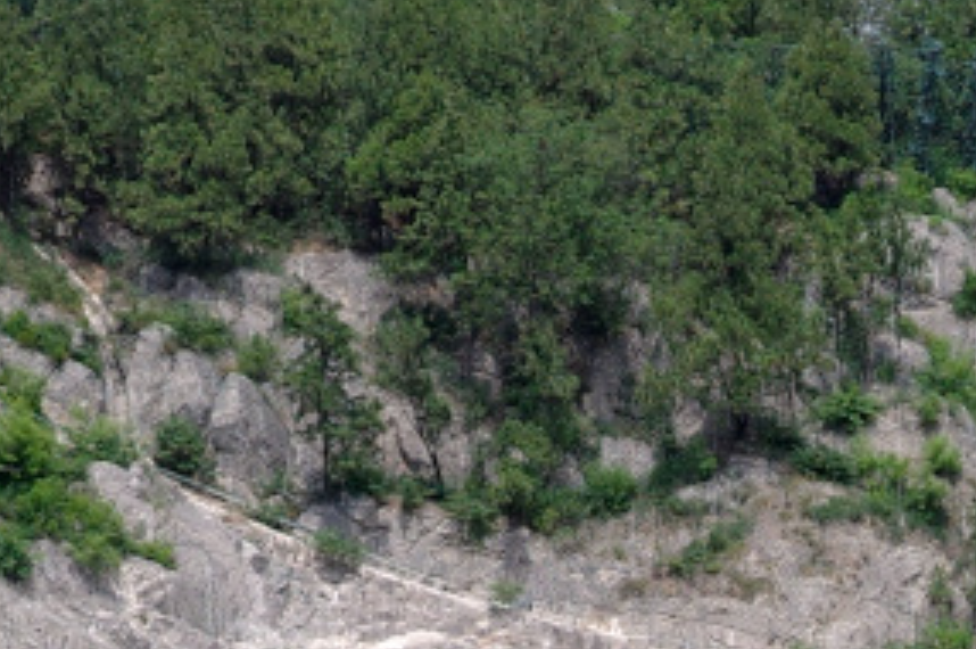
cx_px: 1126
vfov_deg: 4.9
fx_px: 7284
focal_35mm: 269
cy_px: 1824
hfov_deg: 7.6
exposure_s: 1/400
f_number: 5
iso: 100
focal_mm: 26
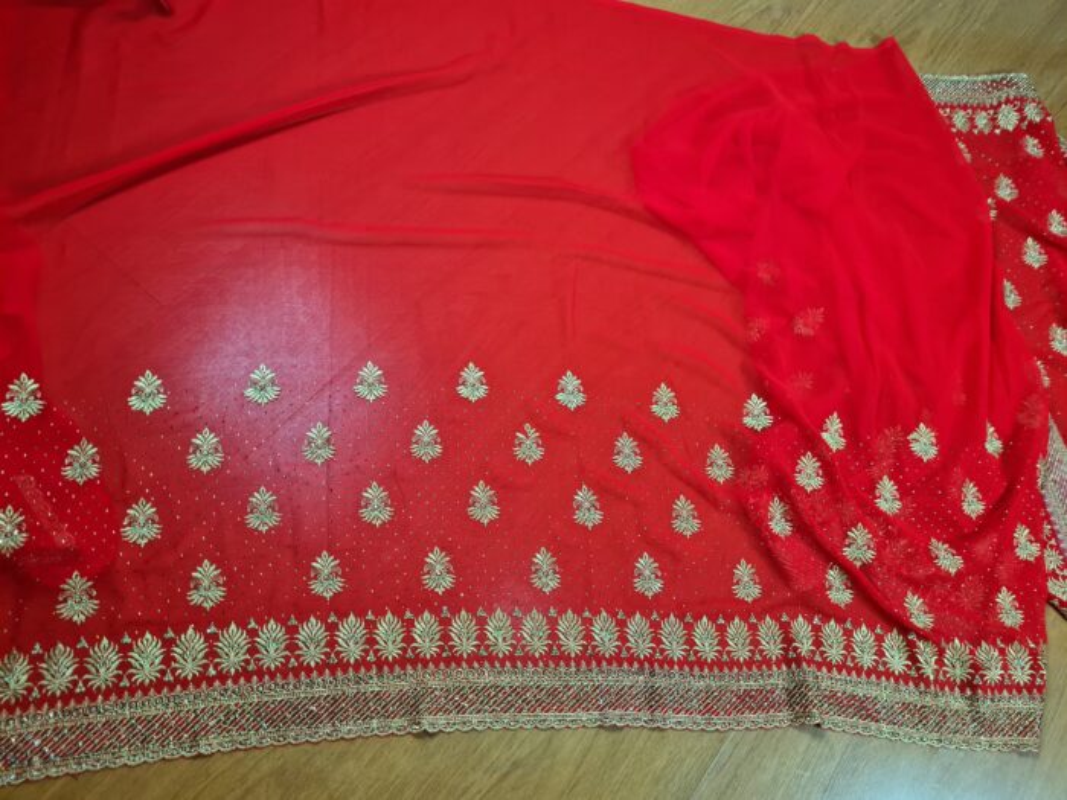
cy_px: 400
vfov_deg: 53.1
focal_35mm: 26
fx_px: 801
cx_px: 534
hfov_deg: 67.3
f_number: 1.8
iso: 200
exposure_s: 1/120
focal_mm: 5.4
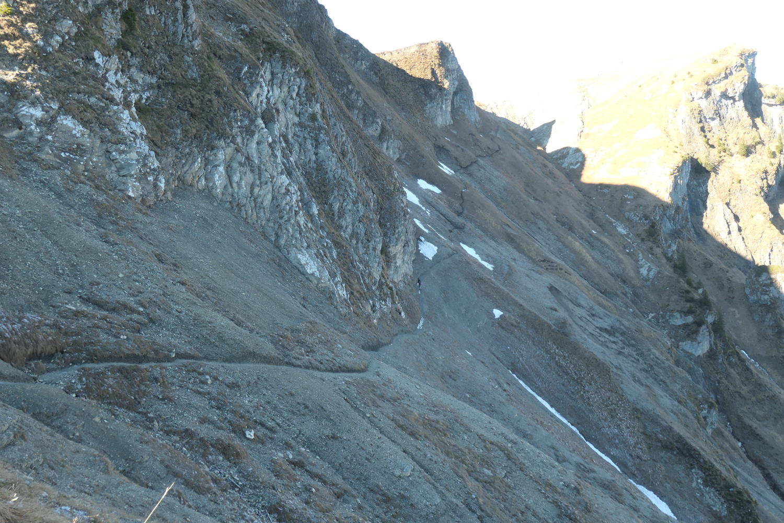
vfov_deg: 43.6
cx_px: 392
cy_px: 262
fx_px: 653
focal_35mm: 30
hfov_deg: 61.9
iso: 200
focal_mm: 10.9
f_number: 3.5
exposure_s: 1/200
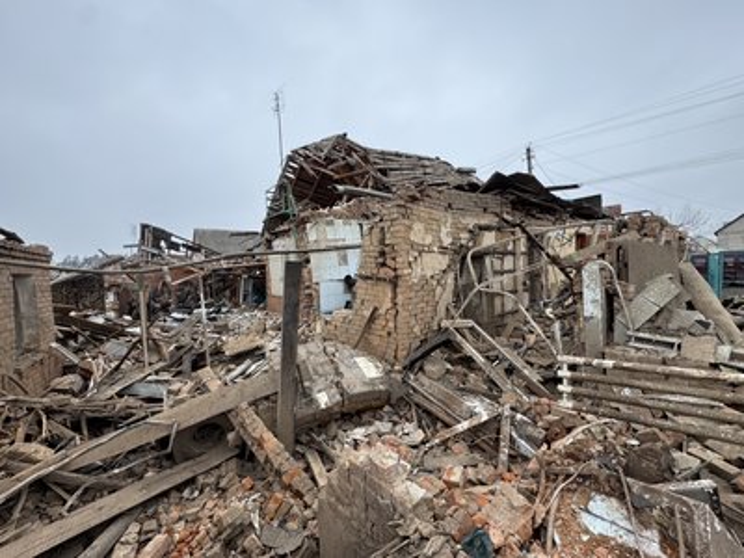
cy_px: 279
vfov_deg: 85.7
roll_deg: +1.5
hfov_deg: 102.1
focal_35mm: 14
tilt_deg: -2.4
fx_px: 301
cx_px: 372
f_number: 2.2
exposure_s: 1/327
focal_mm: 2.22
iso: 40
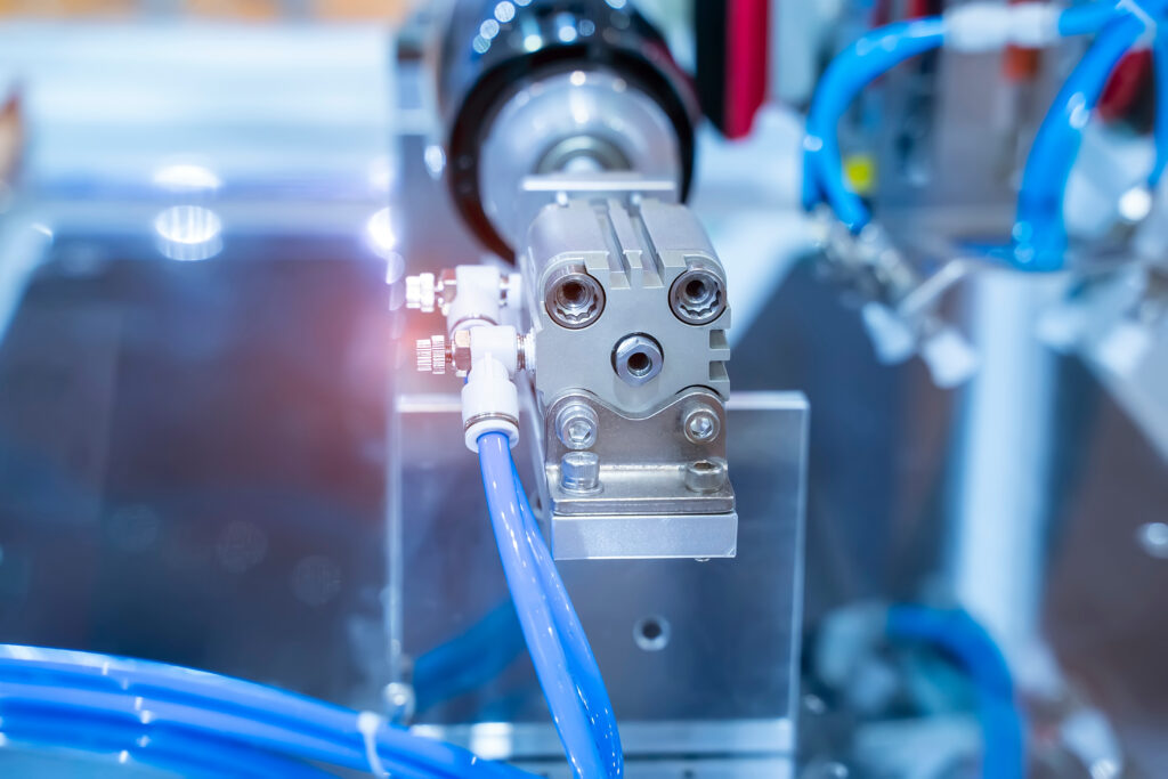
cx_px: 584
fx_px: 2434
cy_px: 390
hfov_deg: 27.0
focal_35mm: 75
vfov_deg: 18.2
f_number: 4.5
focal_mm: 75
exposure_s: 1/320
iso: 2000
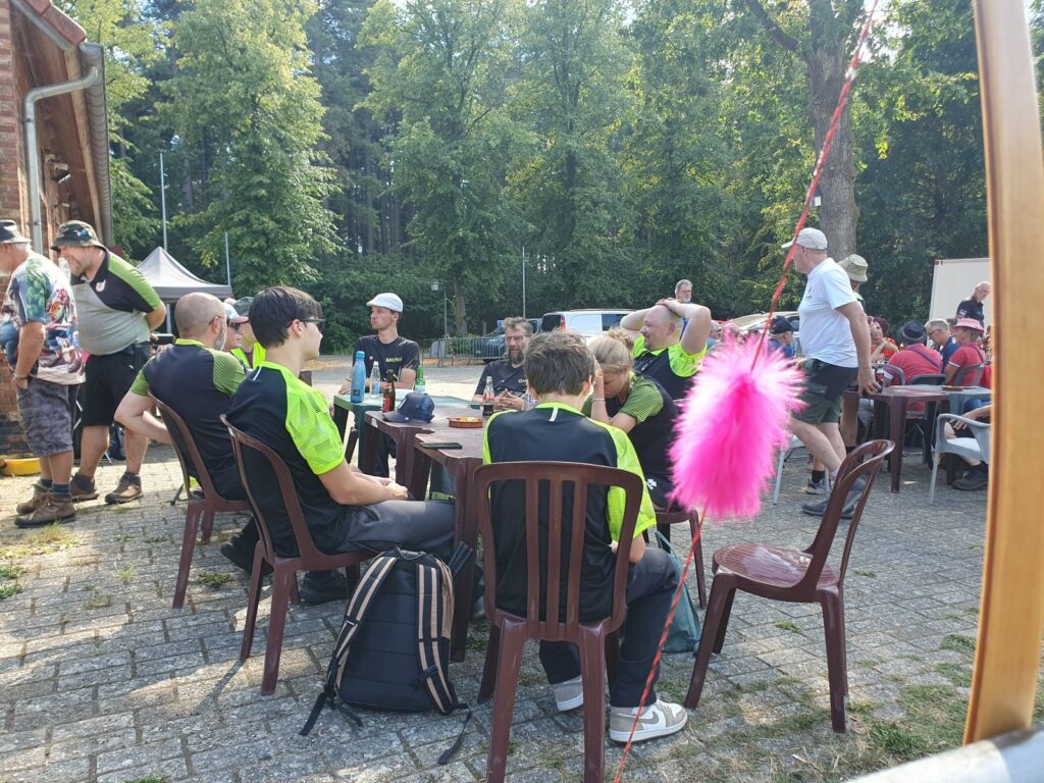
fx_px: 784
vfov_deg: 53.1
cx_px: 522
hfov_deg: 67.3
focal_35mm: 26
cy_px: 392
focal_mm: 4.32
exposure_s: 1/195
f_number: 2.4
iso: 50
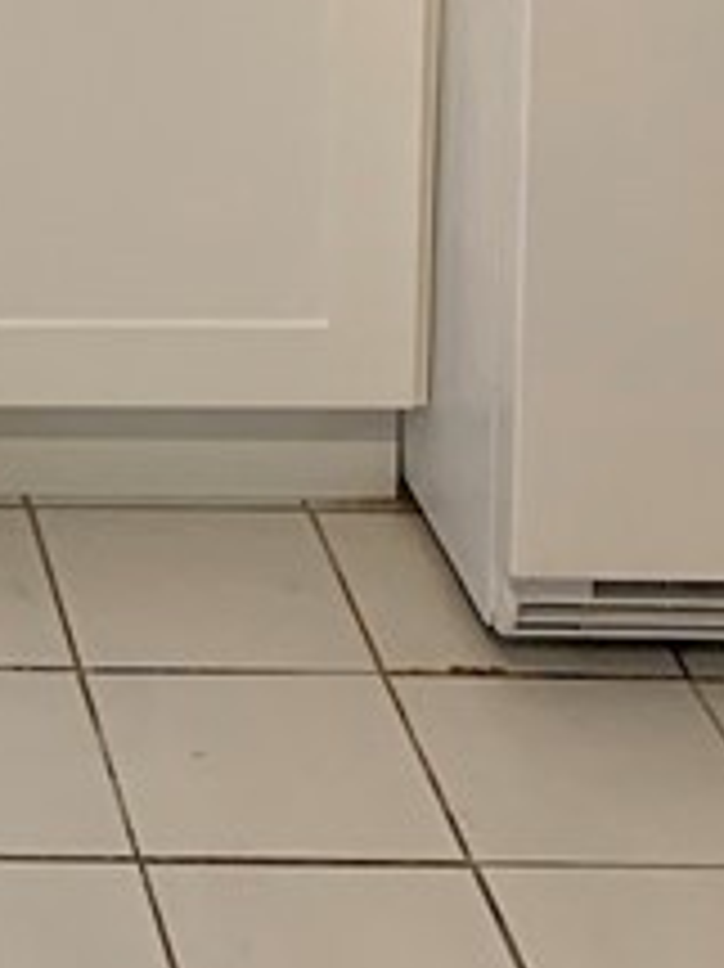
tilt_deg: -6.5
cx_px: -679
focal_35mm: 124
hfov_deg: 11.0
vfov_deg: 13.8
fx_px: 3461
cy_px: -905
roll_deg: -0.8
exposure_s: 1/60
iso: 125
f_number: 1.8
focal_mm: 4.25
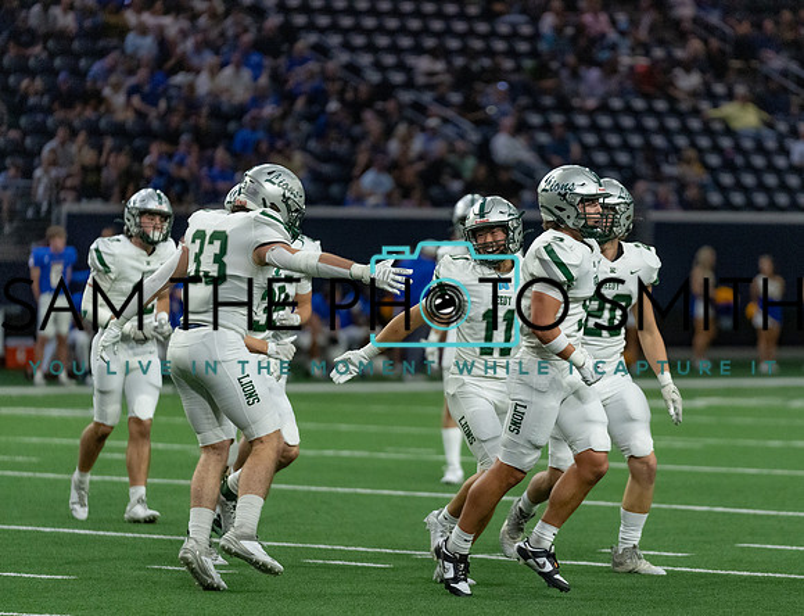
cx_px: 485
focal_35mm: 245
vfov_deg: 6.1
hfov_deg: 8.0
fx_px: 5730
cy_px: 316
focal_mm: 200
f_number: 2.8
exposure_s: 1/1250
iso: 5000
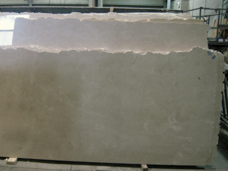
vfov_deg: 40.7
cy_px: 94
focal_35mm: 35
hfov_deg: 52.3
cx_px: 91
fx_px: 231
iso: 400
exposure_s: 1/25
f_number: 2.7
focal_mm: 5
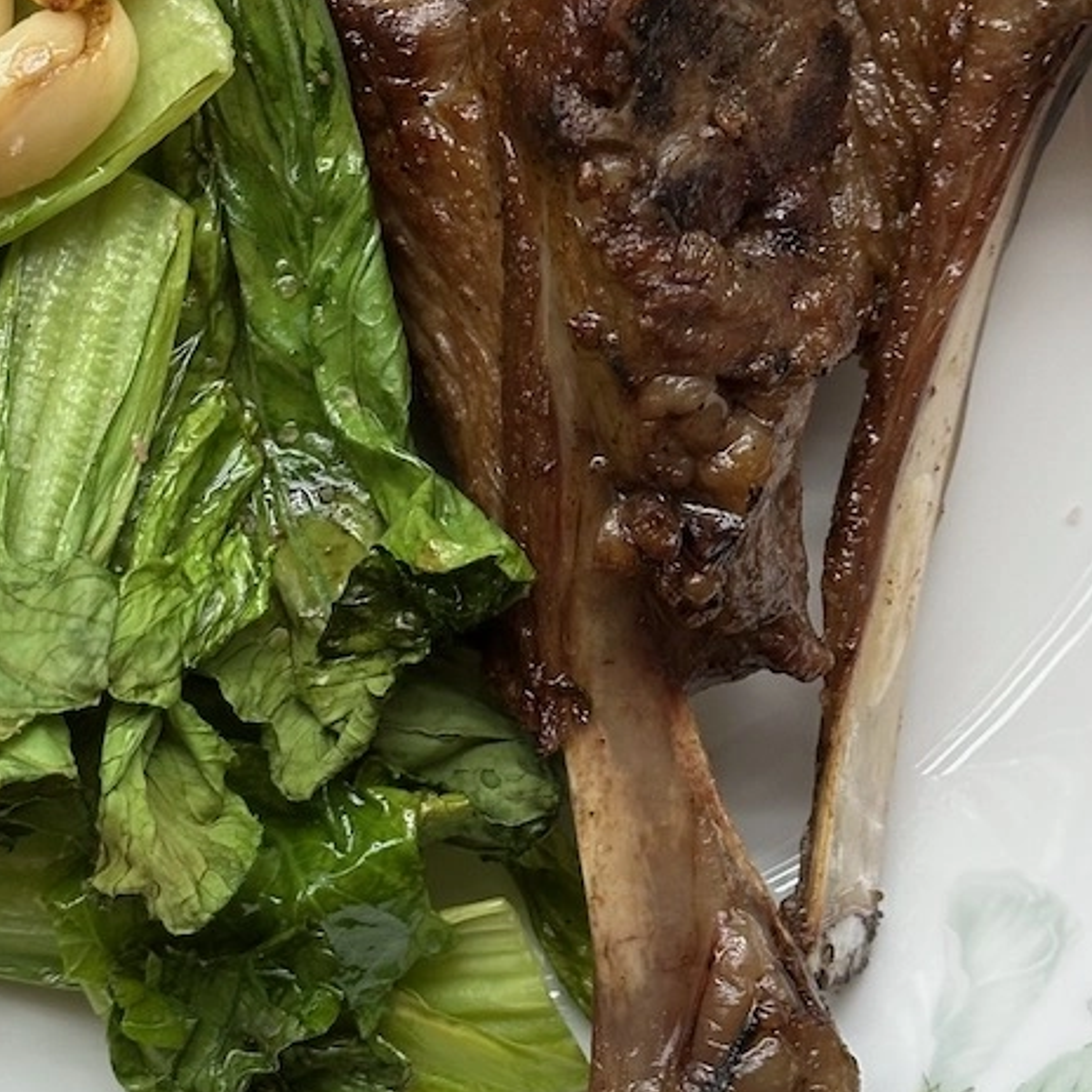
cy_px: 160
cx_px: 407
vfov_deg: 14.8
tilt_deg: -87.8
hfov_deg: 14.9
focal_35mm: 117
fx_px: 4176
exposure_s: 1/60
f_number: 1.8
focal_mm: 6.9
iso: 100
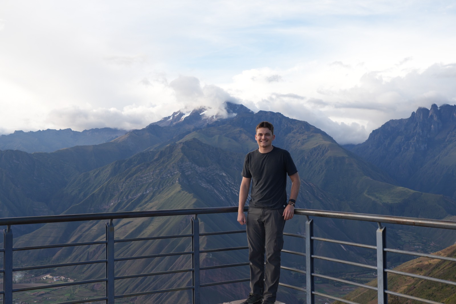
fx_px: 570
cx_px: 228
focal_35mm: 45
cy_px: 152
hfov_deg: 43.6
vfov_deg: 29.9
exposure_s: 1/160
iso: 100
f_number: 4.5
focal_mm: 30
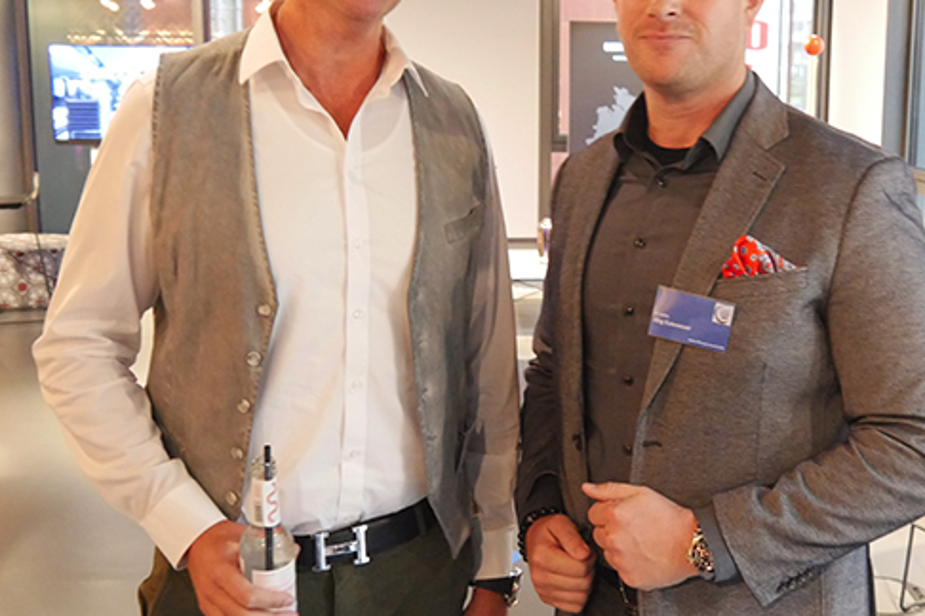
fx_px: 1233
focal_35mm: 48
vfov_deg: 28.1
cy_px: 301
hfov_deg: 40.8
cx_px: 586
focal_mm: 14
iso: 3200
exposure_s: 1/50
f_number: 3.5
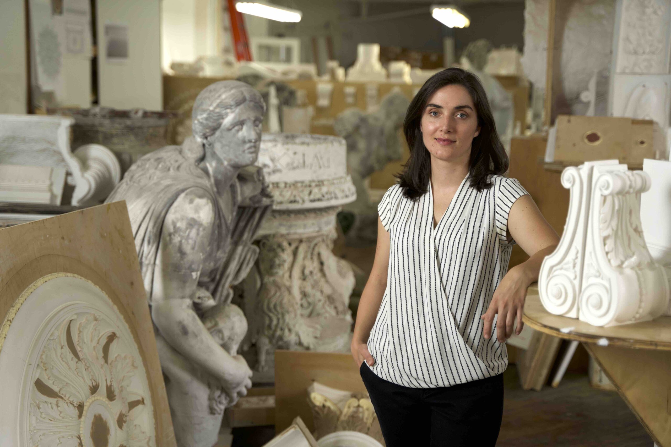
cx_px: 336
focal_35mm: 57
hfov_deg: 35.1
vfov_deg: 23.8
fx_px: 1062
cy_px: 224
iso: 500
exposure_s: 1/200
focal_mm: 57
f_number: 2.8
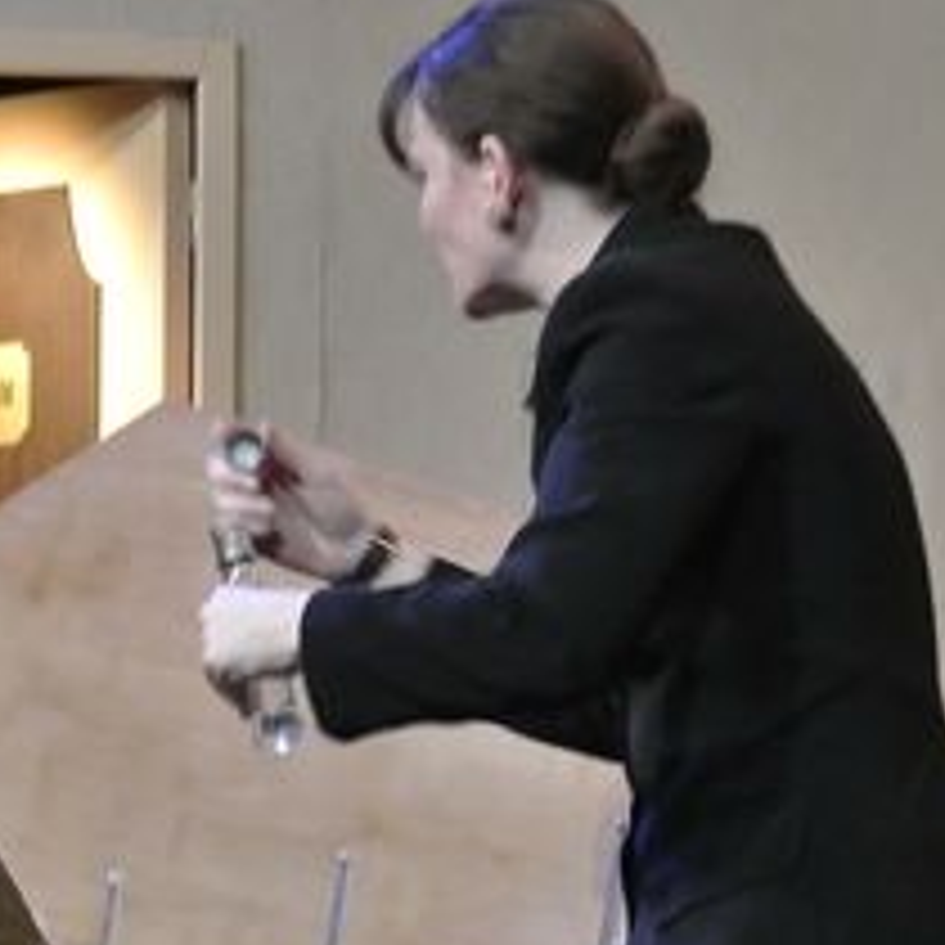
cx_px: -158
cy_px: 835
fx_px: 8308
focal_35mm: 269
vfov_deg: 6.5
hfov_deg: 6.5
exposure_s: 1/40
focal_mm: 30.9
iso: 1800
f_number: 3.8
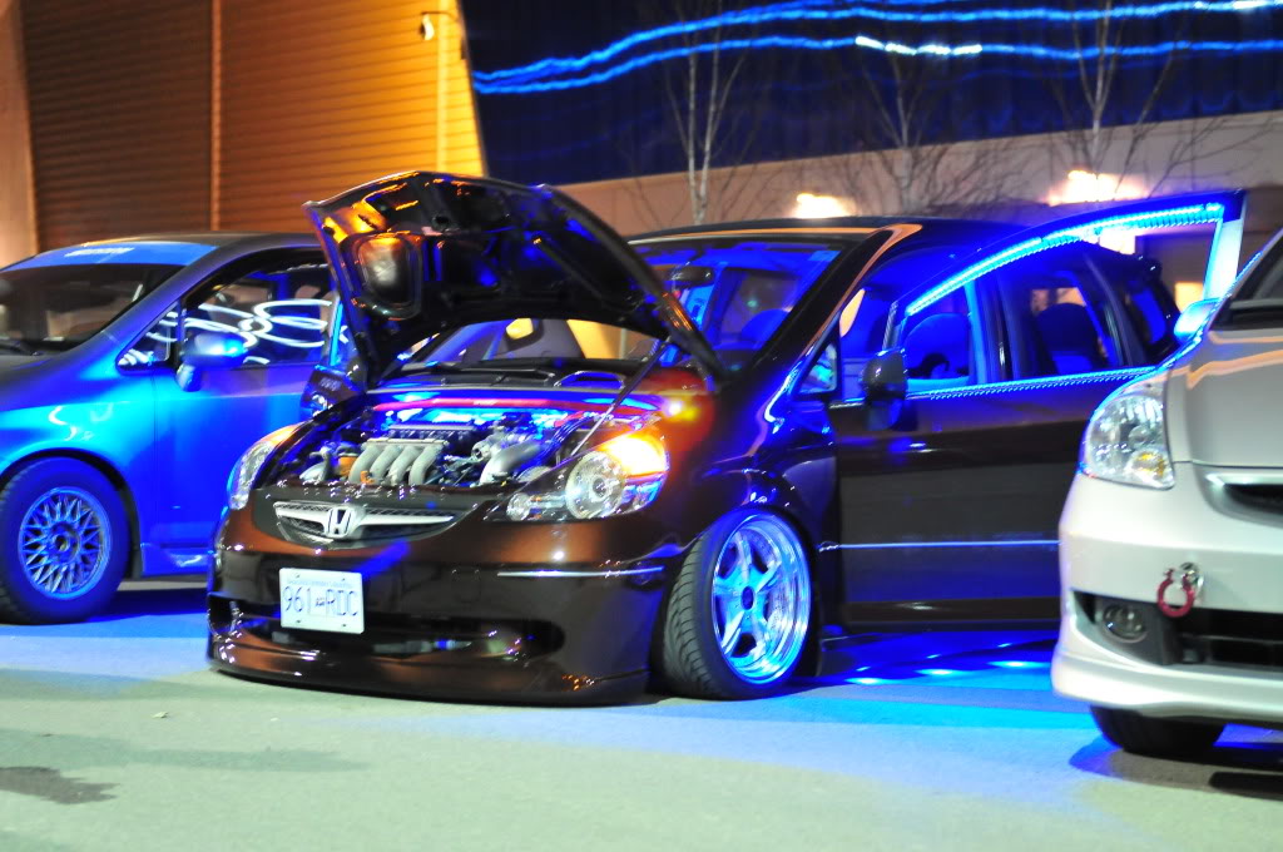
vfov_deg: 18.9
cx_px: 642
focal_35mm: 72
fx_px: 2563
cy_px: 426
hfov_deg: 28.1
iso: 1600
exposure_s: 1/3
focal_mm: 48
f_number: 2.8
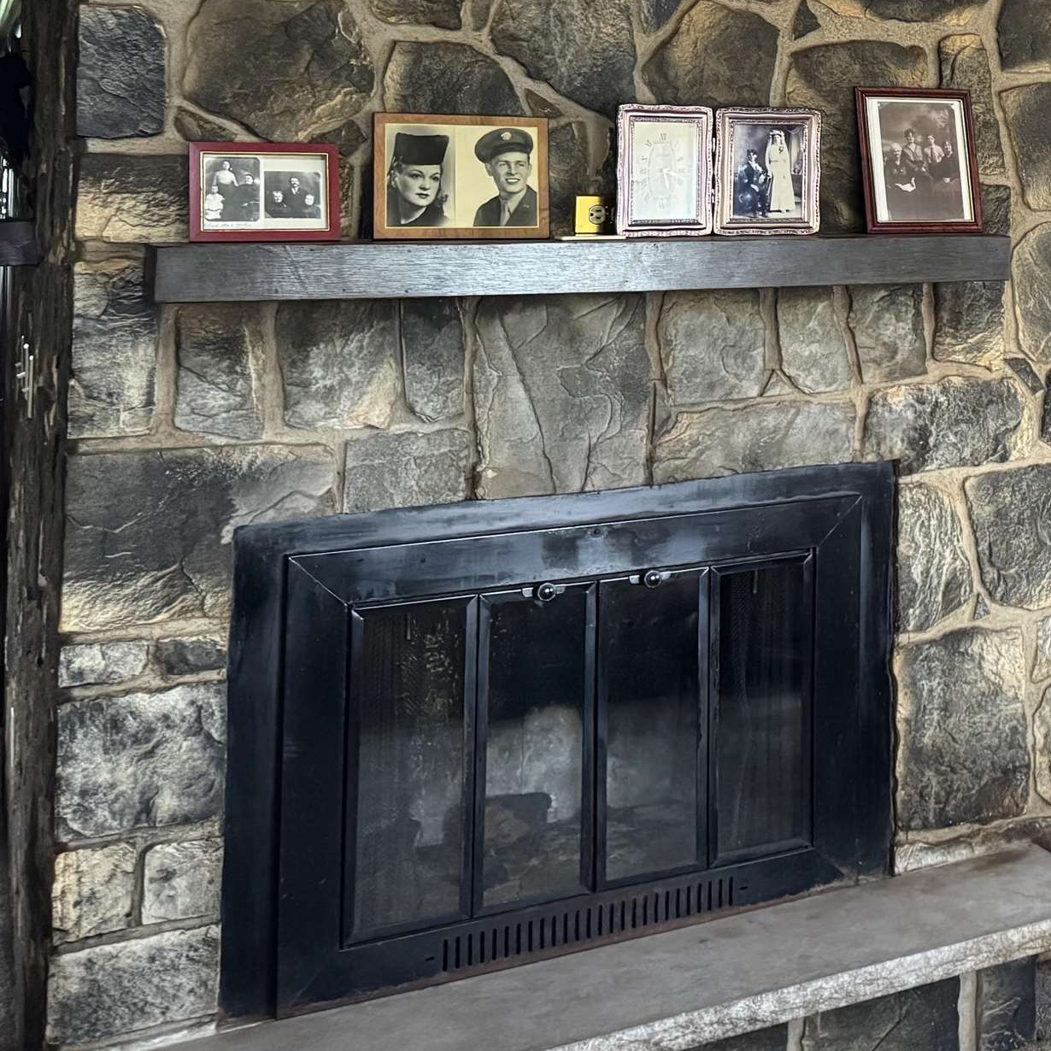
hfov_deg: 27.8
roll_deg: +0.1
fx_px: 1821
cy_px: 101
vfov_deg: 30.7
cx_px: 1299
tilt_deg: +2.4
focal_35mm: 53
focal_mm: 6.76
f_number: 1.78
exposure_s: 1/45
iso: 800
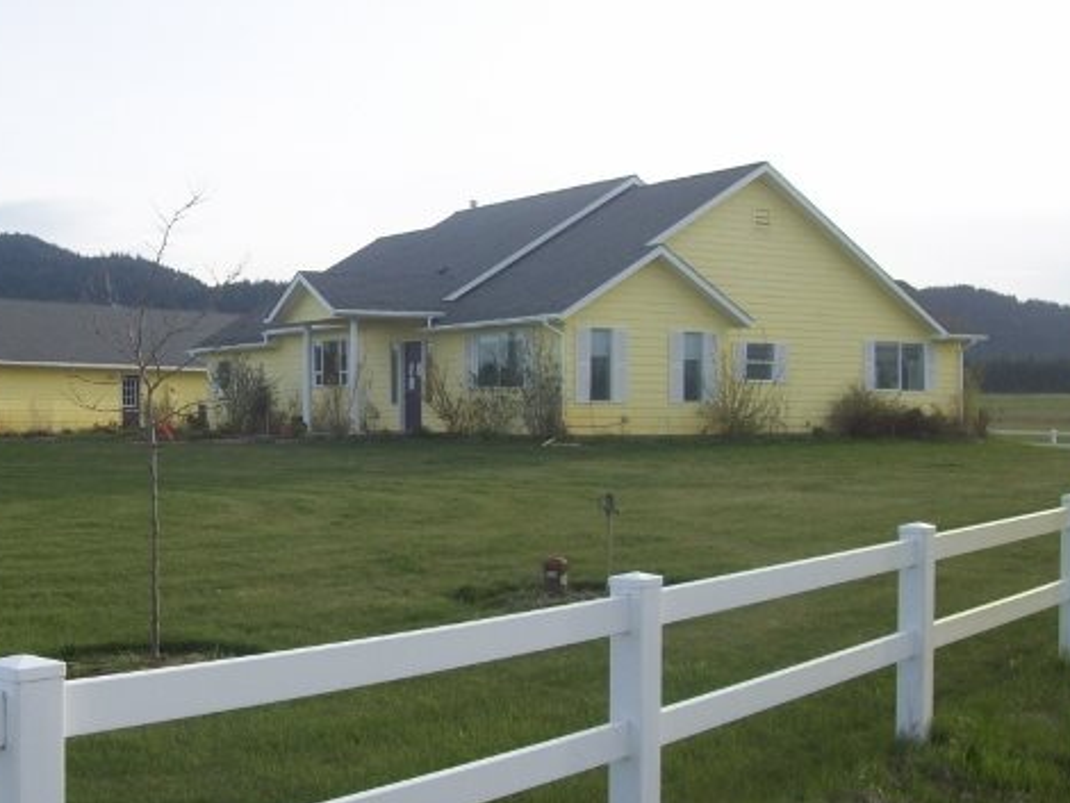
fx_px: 1515
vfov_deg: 29.7
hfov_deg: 38.5
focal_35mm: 49
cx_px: 367
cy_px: 425
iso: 80
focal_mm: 6
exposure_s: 1/598
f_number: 2.7
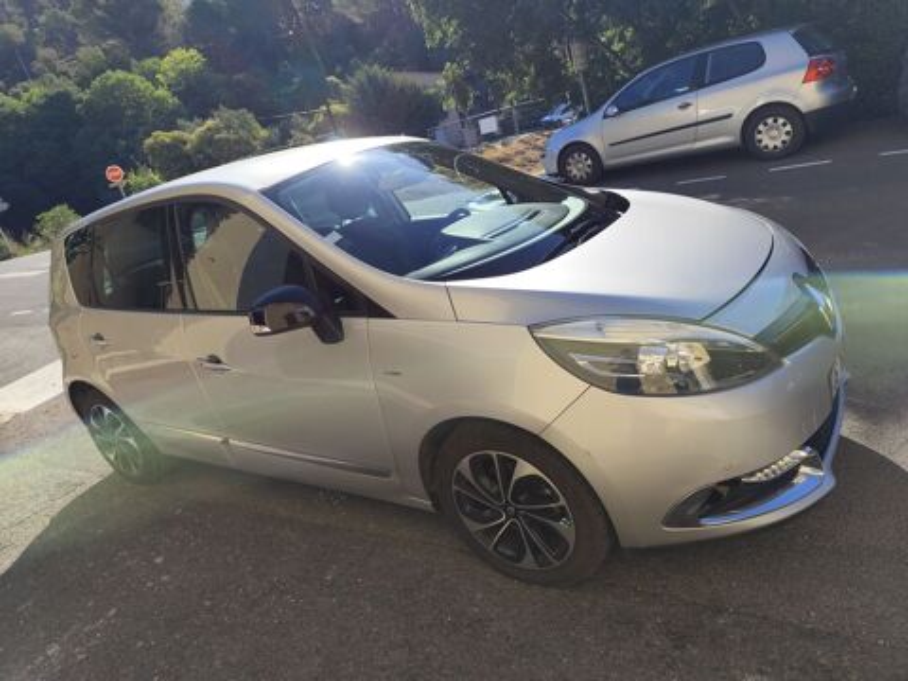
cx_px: 454
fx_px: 603
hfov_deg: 73.9
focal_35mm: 23
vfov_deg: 58.9
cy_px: 340
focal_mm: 6.19
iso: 50
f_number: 1.65
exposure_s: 1/1208
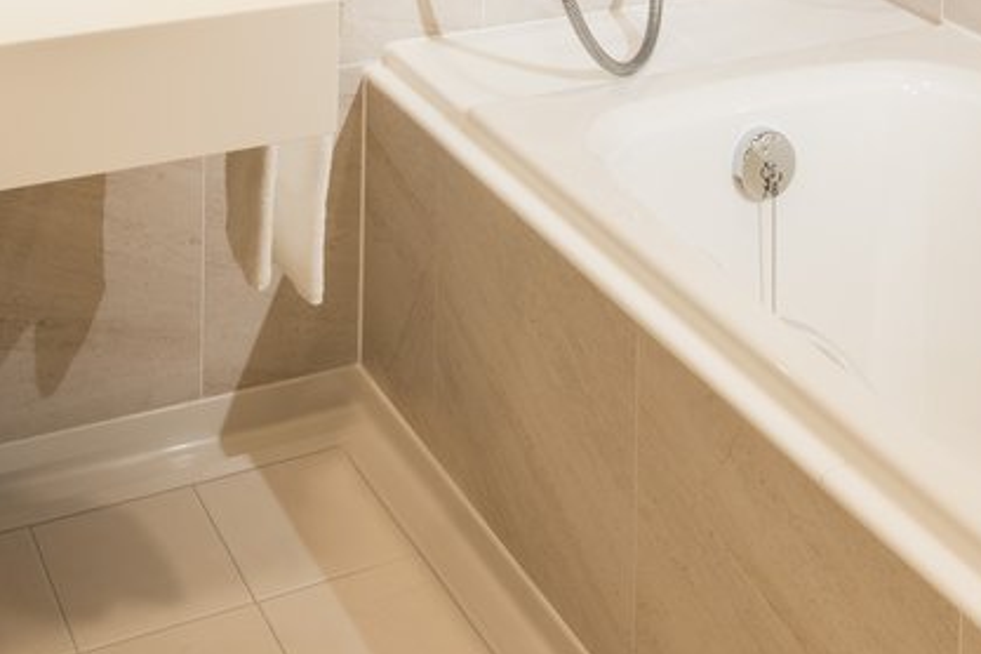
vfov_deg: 17.6
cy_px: -574
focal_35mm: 60
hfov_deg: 32.6
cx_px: 219
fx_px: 1635
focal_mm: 14
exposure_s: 1/2.5
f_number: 10
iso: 100
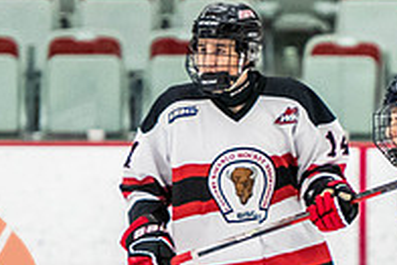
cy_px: 323
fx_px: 7548
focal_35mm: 684
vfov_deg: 2.0
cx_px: 497
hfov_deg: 3.0
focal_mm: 165
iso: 3200
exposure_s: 1/640
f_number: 2.8
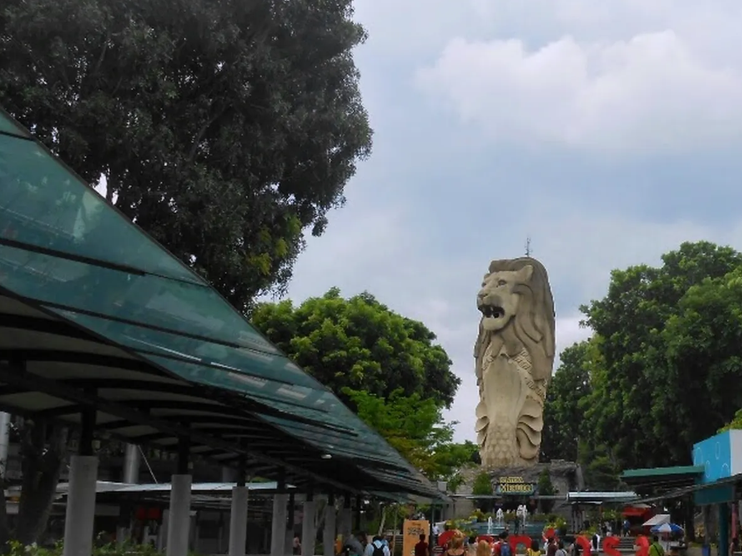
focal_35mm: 42
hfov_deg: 43.3
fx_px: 900
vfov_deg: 33.9
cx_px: 561
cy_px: 387
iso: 80
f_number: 3.5
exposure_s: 1/1000
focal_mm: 4.6
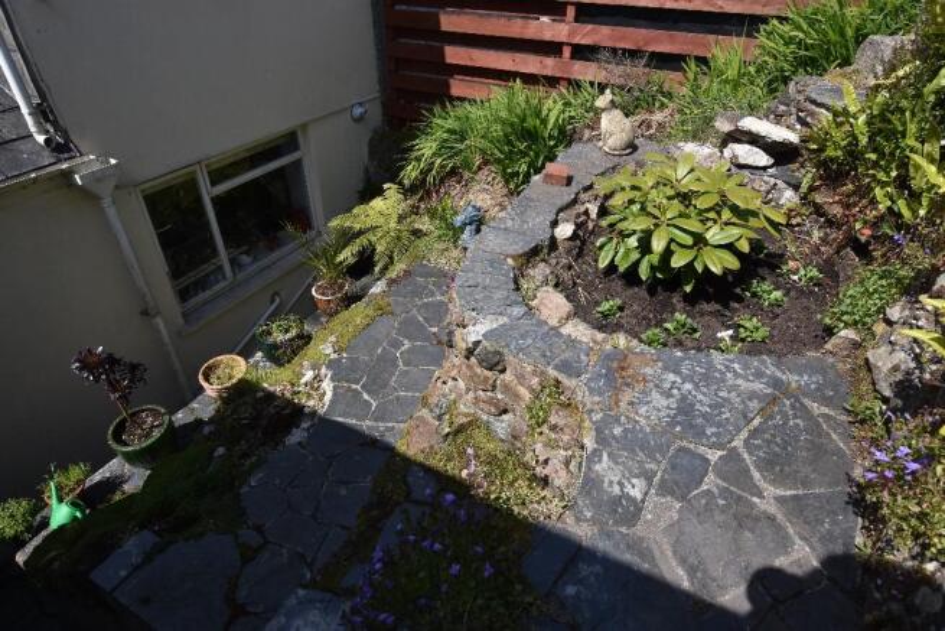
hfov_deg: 81.2
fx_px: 551
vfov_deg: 59.5
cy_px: 316
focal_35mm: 21
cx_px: 472
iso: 280
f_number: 8
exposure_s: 1/500
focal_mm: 14
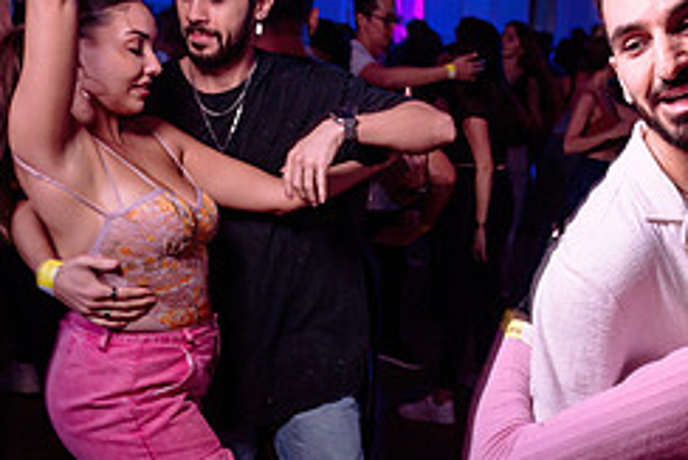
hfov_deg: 34.3
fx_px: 1090
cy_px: 340
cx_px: 522
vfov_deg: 23.6
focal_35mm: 57
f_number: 3.5
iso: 800
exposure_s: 1/30
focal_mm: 24
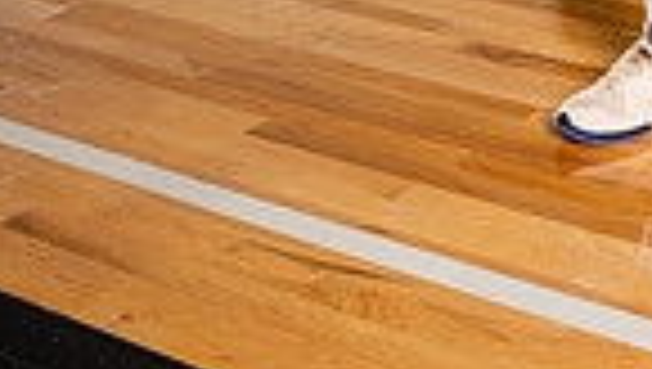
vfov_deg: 11.1
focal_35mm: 89
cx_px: 661
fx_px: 1541
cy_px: -554
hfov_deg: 22.9
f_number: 7.1
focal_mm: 27.4
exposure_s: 1/200
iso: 640
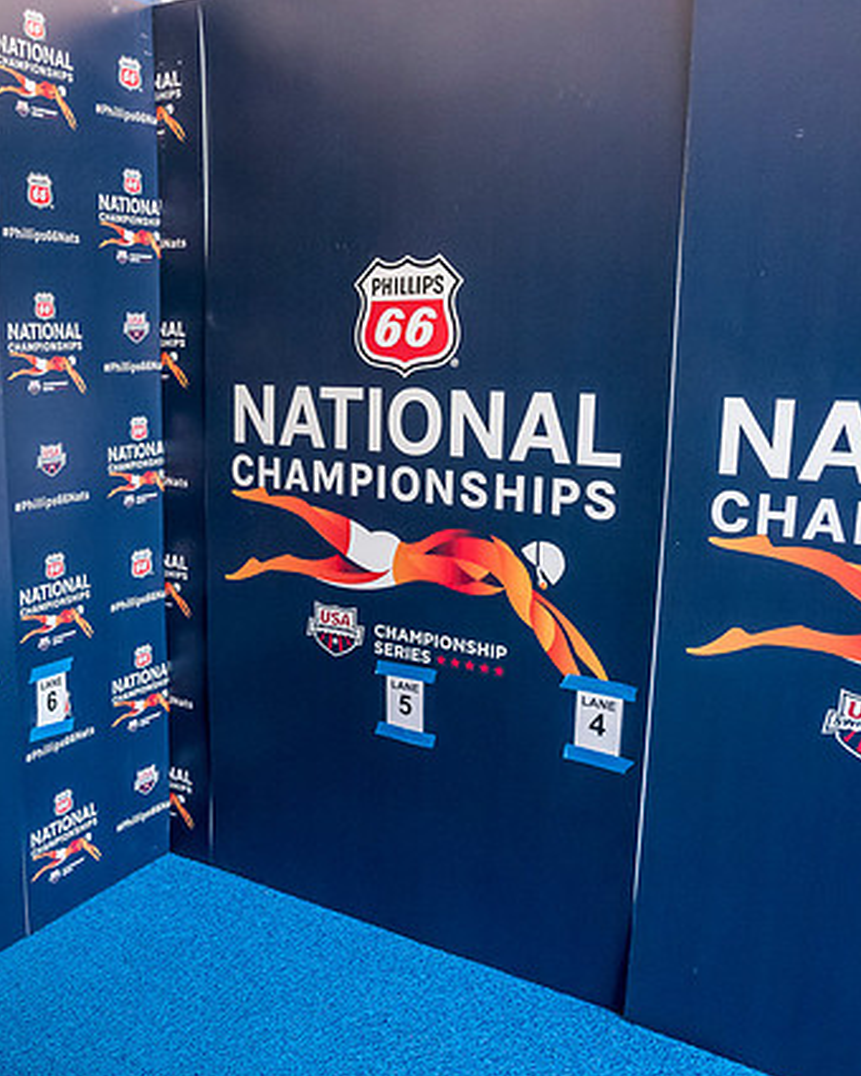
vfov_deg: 55.7
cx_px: 200
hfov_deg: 44.1
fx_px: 1019
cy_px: 543
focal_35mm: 32
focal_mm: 12
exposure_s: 1/250
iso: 6400
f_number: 6.3
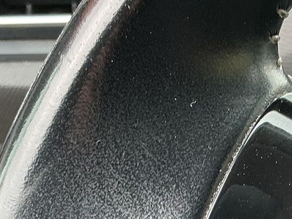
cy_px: 323
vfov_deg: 12.5
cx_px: 215
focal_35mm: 113
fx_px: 953
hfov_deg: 17.3
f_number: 1.8
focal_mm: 3
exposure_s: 1/120
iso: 50
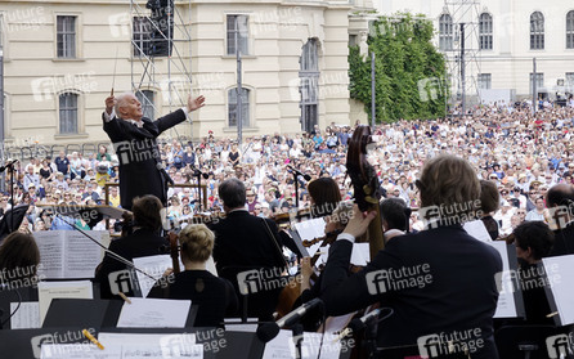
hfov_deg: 20.6
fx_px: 1580
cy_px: 183
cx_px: 288
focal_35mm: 101
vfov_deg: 13.0
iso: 100
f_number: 5.6
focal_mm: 36
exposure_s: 1/160
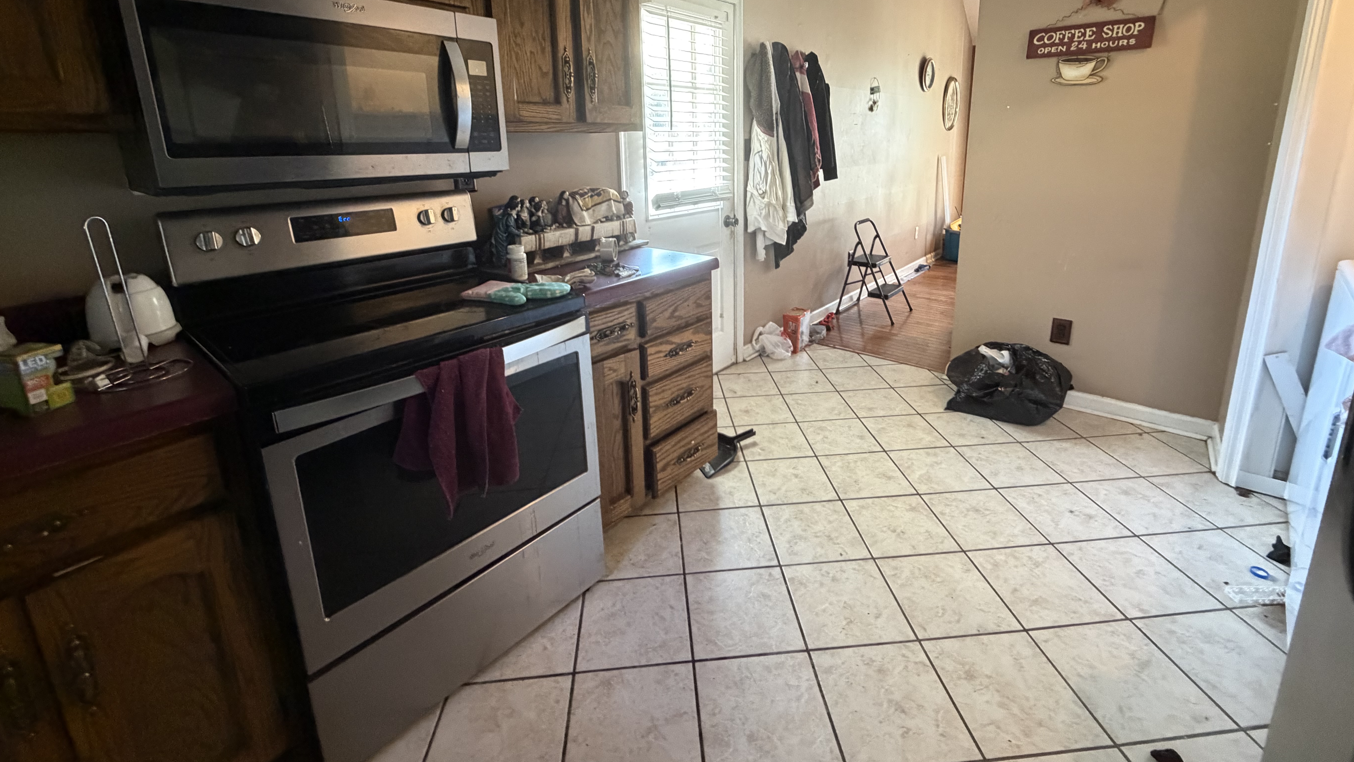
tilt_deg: -12.8
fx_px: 574
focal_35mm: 16
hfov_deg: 99.3
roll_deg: +1.8
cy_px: 271
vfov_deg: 65.8
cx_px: 700
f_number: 2.2
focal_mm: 2.22
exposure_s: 1/60
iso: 640
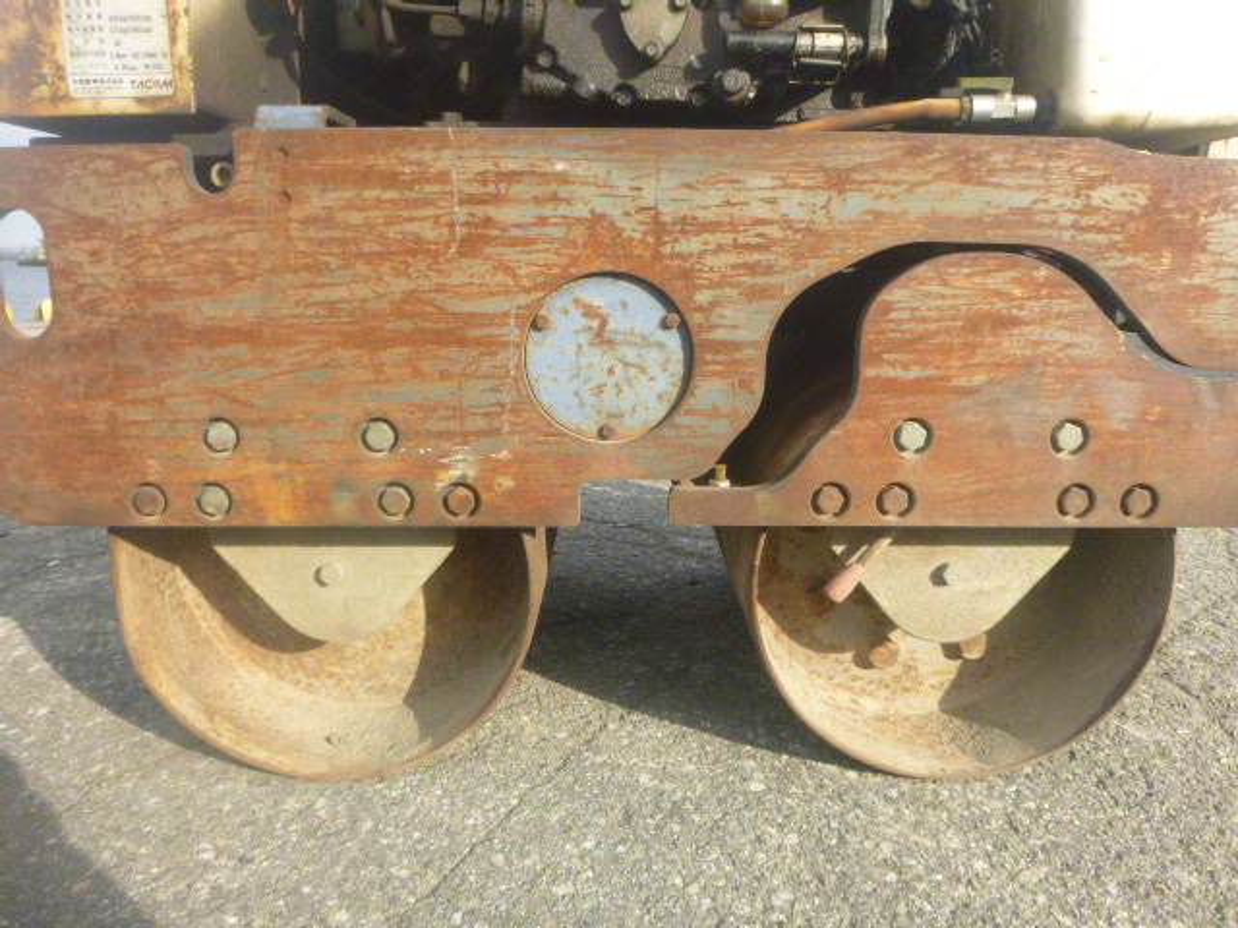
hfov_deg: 69.4
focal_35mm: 25
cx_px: 619
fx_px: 894
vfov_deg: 54.9
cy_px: 464
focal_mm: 4.5
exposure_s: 1/800
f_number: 9
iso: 400
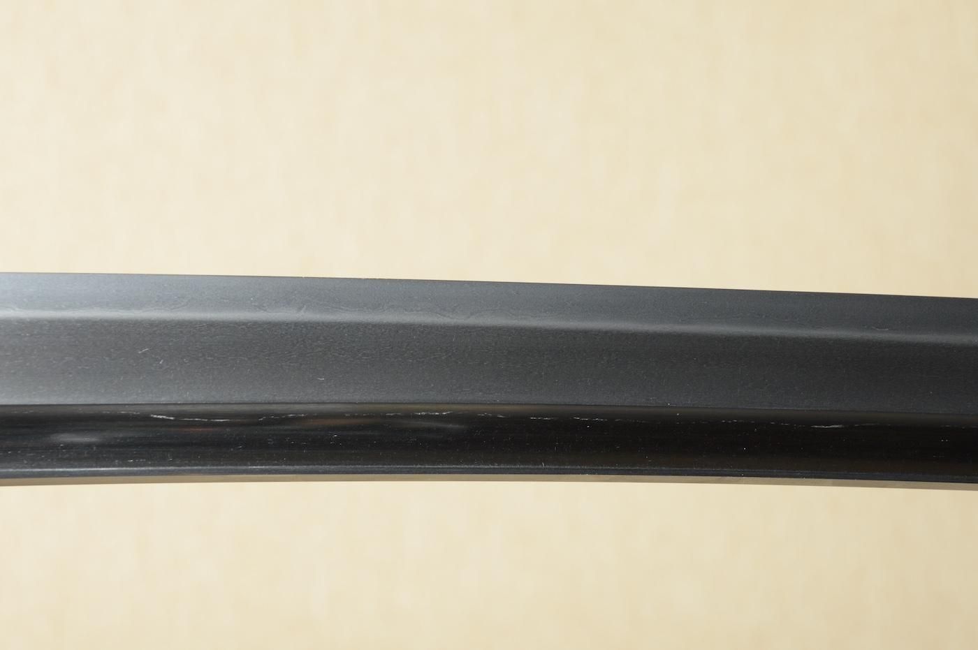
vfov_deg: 12.2
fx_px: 3054
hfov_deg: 18.2
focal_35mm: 112
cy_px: 325
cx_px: 489
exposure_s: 1/2
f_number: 11
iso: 400
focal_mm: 75
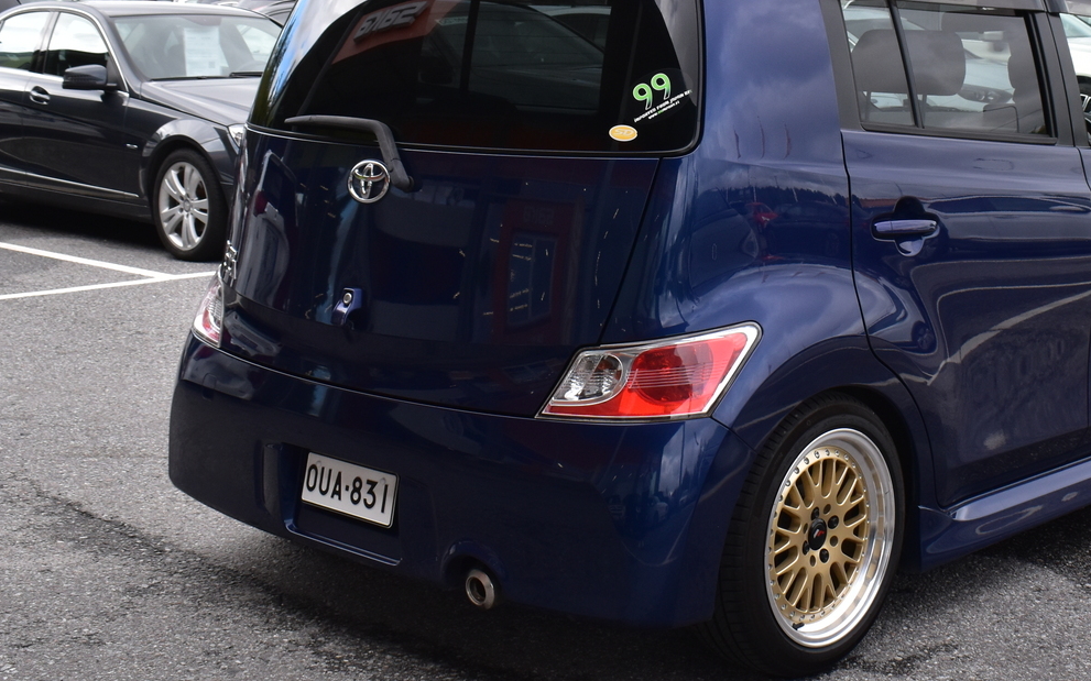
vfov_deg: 21.5
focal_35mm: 60
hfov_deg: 33.8
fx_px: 1784
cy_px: 205
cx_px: 705
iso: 400
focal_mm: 24
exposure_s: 1/250
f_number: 9.5
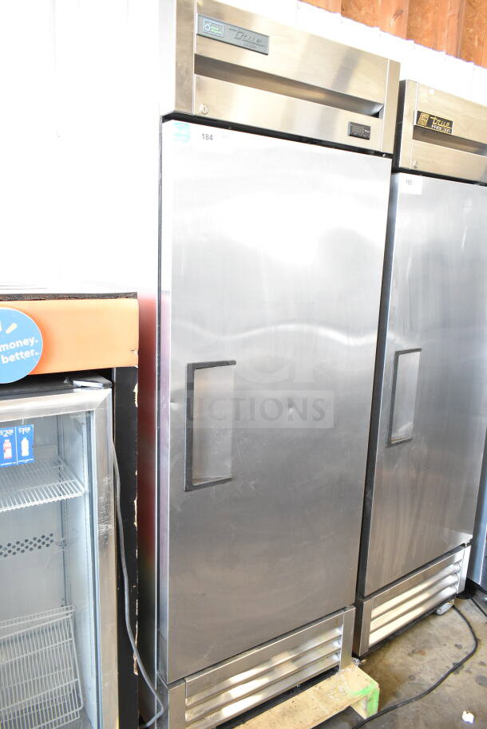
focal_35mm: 27
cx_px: 244
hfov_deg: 48.0
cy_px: 364
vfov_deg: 67.4
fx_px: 547
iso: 1600
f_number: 3.5
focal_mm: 18
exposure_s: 1/50
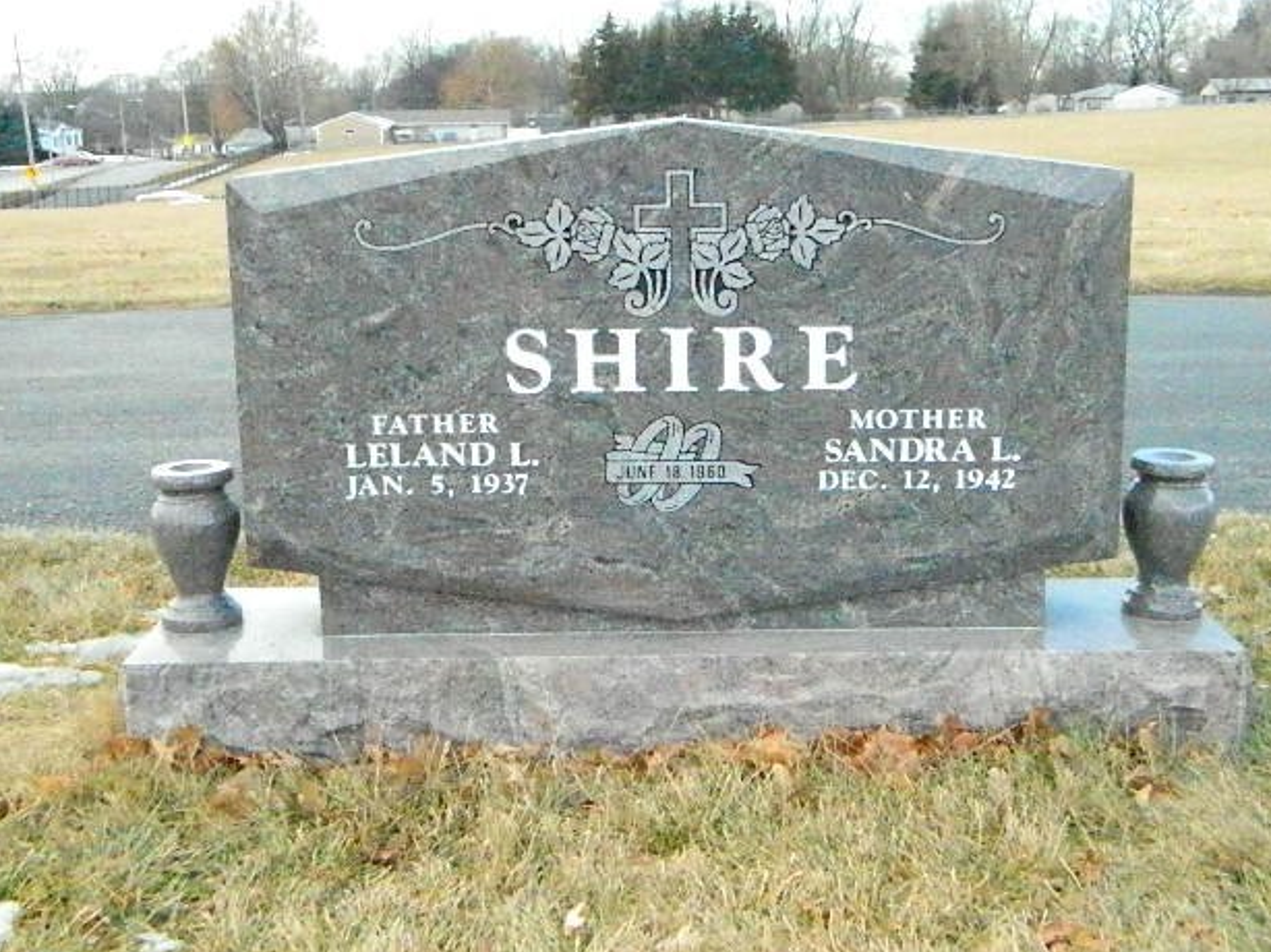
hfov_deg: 38.9
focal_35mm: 49
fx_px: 1798
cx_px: 656
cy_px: 459
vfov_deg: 29.7
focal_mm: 8.4
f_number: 10.2
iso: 6400
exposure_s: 1/1000
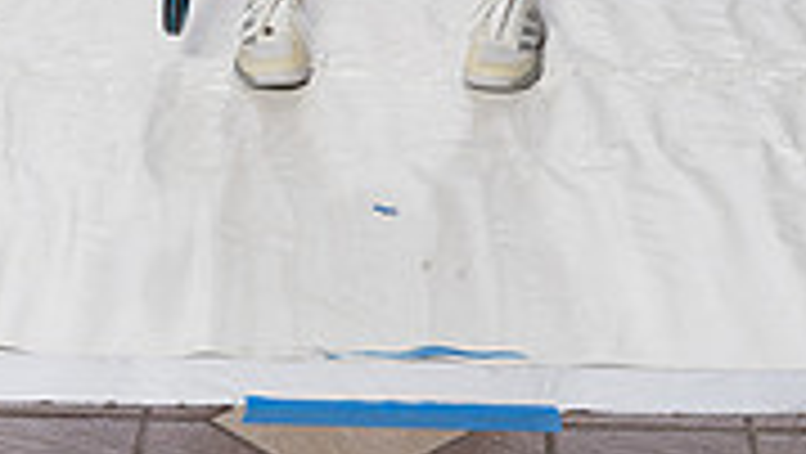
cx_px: 356
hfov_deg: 17.3
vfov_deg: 9.1
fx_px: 2652
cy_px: -530
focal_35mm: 124
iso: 640
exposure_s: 1/250
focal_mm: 47
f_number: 8
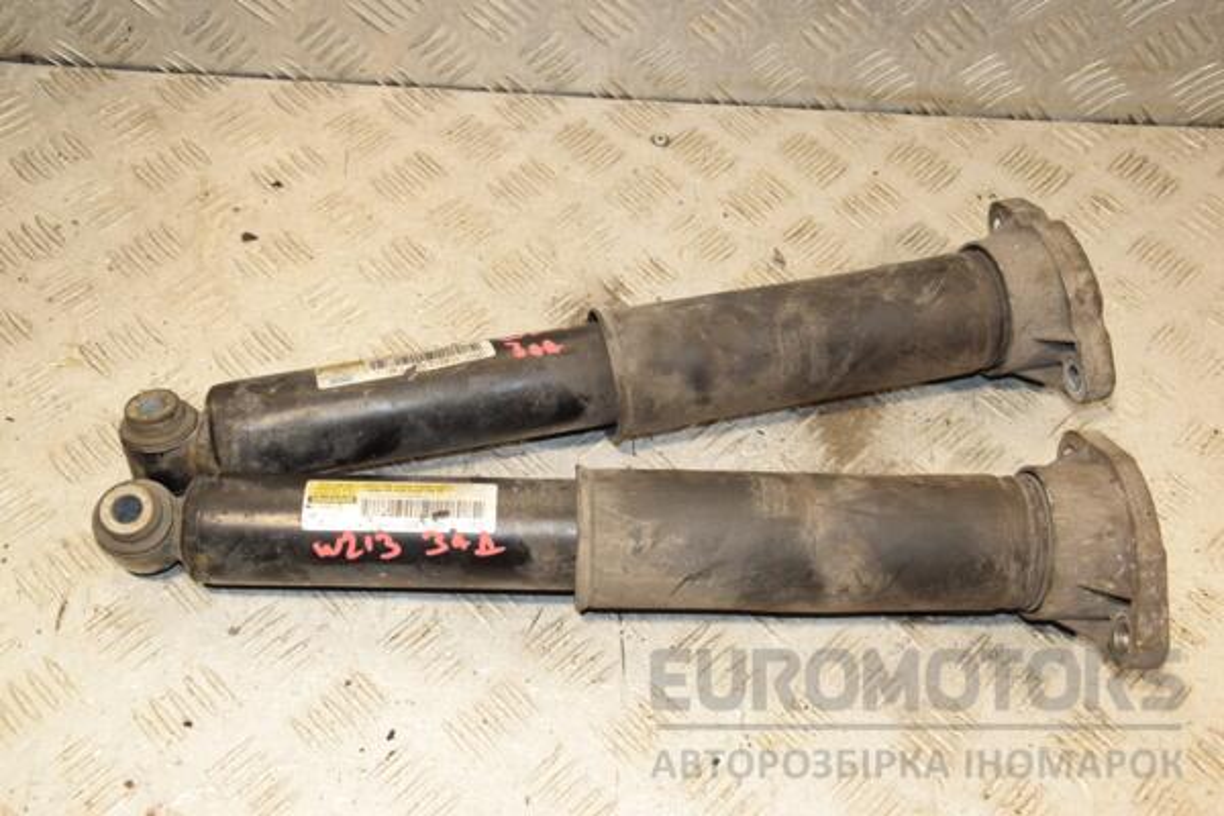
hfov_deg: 46.4
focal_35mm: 42
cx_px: 612
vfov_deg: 31.9
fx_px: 1428
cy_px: 408
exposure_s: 1/200
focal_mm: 28
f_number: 7.1
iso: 800
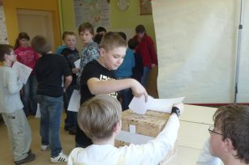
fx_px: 263
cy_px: 102
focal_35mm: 38
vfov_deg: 34.8
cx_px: 143
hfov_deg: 50.6
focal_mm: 4.7
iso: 100
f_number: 3.3
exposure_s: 1/30
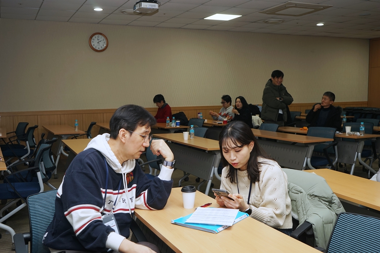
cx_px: 190
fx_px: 391
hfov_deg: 51.9
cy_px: 126
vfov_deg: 36.0
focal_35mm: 37
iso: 320
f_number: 7.1
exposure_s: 1/60
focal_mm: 37
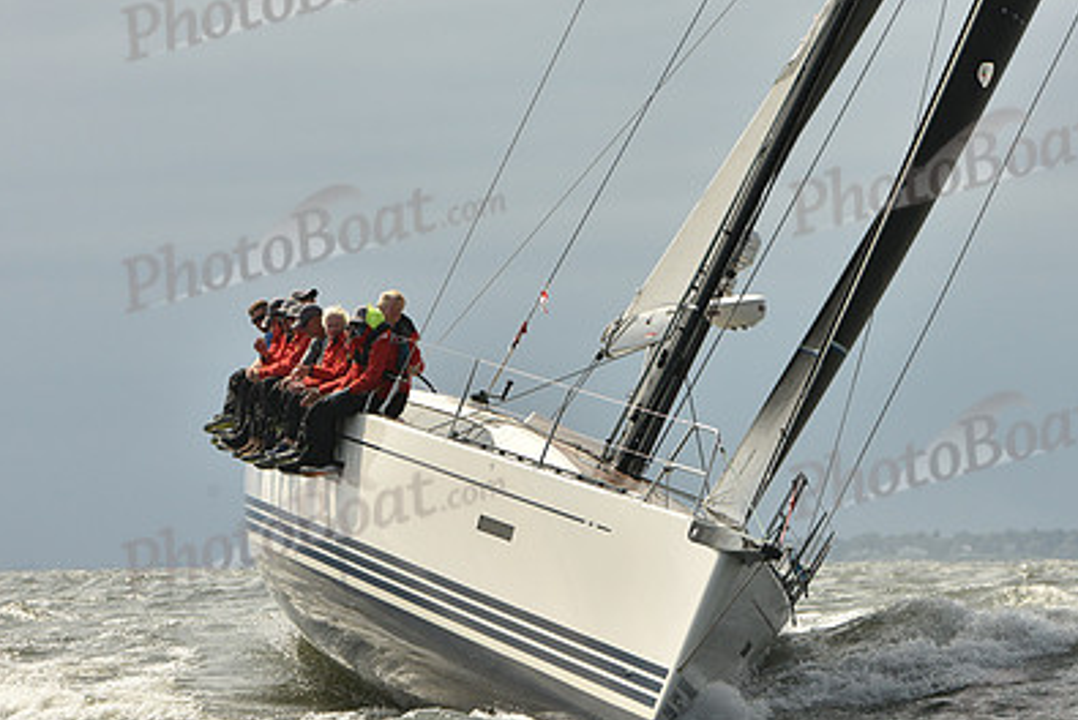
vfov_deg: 5.4
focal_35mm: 257
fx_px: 7701
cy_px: 345
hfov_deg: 8.0
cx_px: 650
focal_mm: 175
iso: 320
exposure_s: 1/1600
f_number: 9
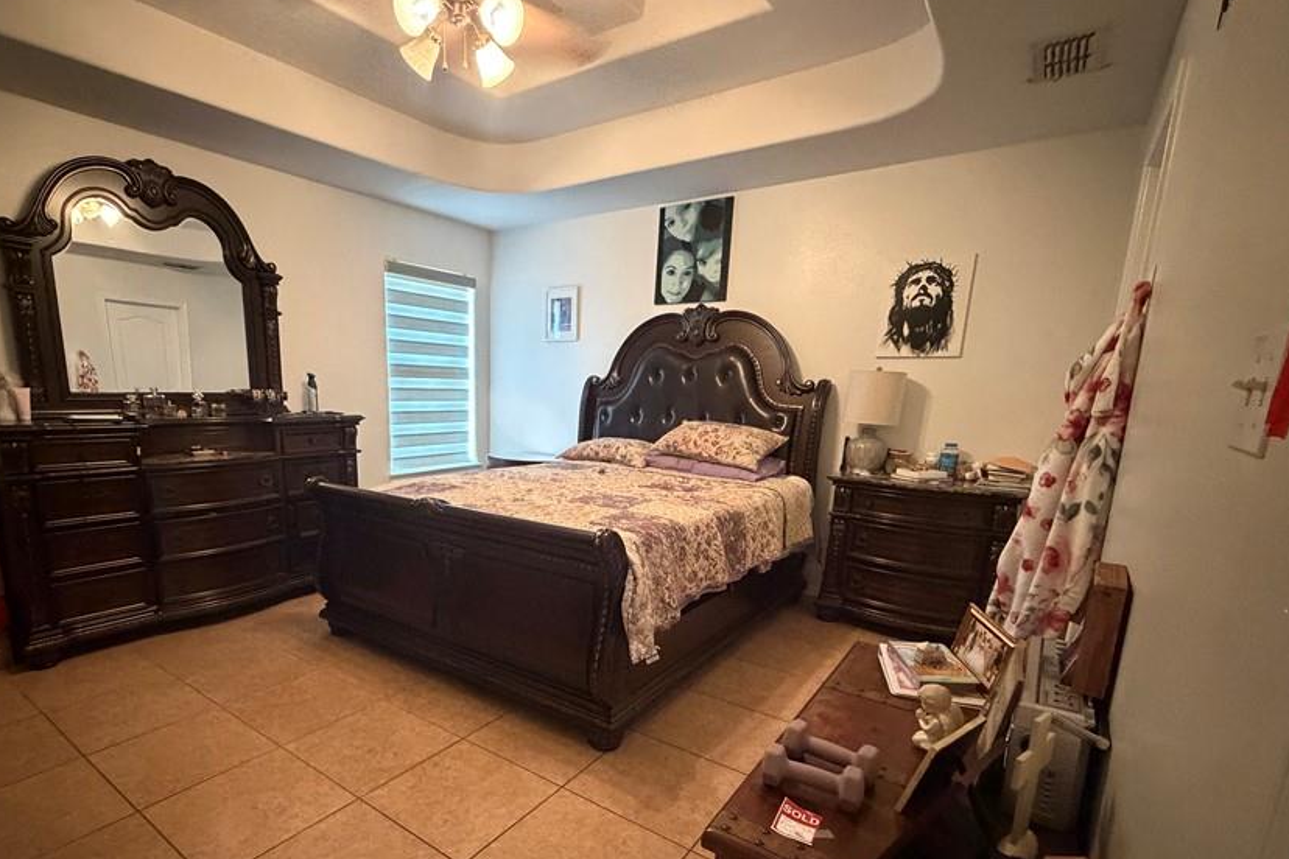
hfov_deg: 89.4
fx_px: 644
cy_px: 523
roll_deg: -1.3
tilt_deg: -11.8
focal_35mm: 18
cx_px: 553
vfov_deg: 66.6
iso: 1250
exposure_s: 1/40
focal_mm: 2.22
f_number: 2.2
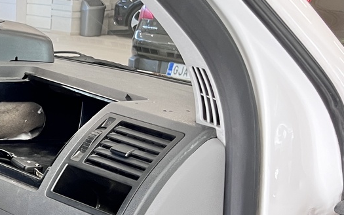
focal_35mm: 84
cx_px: -176
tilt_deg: -16.7
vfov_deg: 15.4
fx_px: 787
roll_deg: +0.6
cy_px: 189
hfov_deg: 20.8
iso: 125
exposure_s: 1/65
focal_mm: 5.1
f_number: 1.6
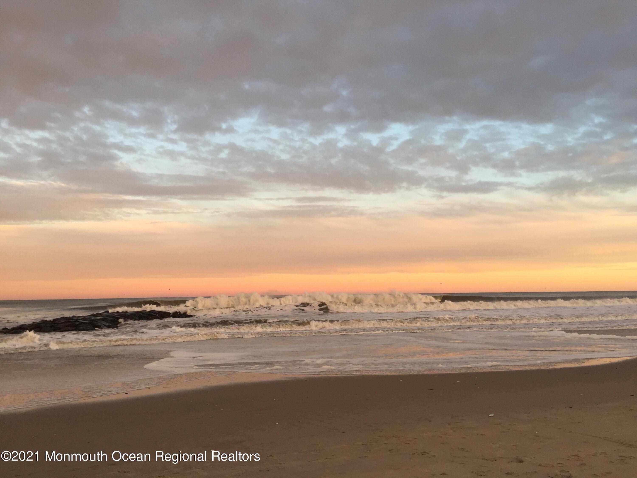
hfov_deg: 61.7
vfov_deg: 48.2
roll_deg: +0.7
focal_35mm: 29
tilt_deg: +4.5
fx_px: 534
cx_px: 318
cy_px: 239
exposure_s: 1/120
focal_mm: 4.15
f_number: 2.2
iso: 50
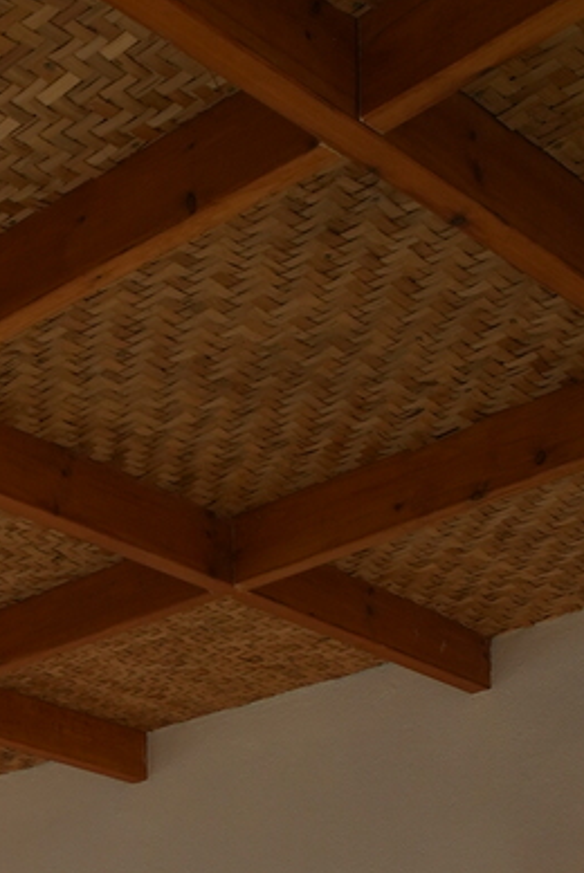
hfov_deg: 15.6
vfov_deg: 22.0
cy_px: 1290
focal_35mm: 77
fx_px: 1877
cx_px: -403
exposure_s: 1/50
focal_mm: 18.8
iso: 250
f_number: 9
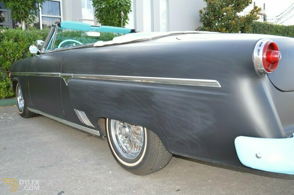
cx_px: 147
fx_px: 269
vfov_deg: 39.9
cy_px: 98
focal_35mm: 33
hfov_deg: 57.3
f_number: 4
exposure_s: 1/125
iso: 180
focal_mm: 22
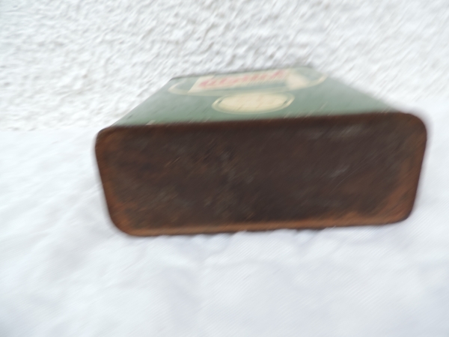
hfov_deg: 71.6
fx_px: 311
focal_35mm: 24
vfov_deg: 56.8
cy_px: 168
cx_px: 224
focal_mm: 4.3
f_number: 3
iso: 80
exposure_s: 1/100
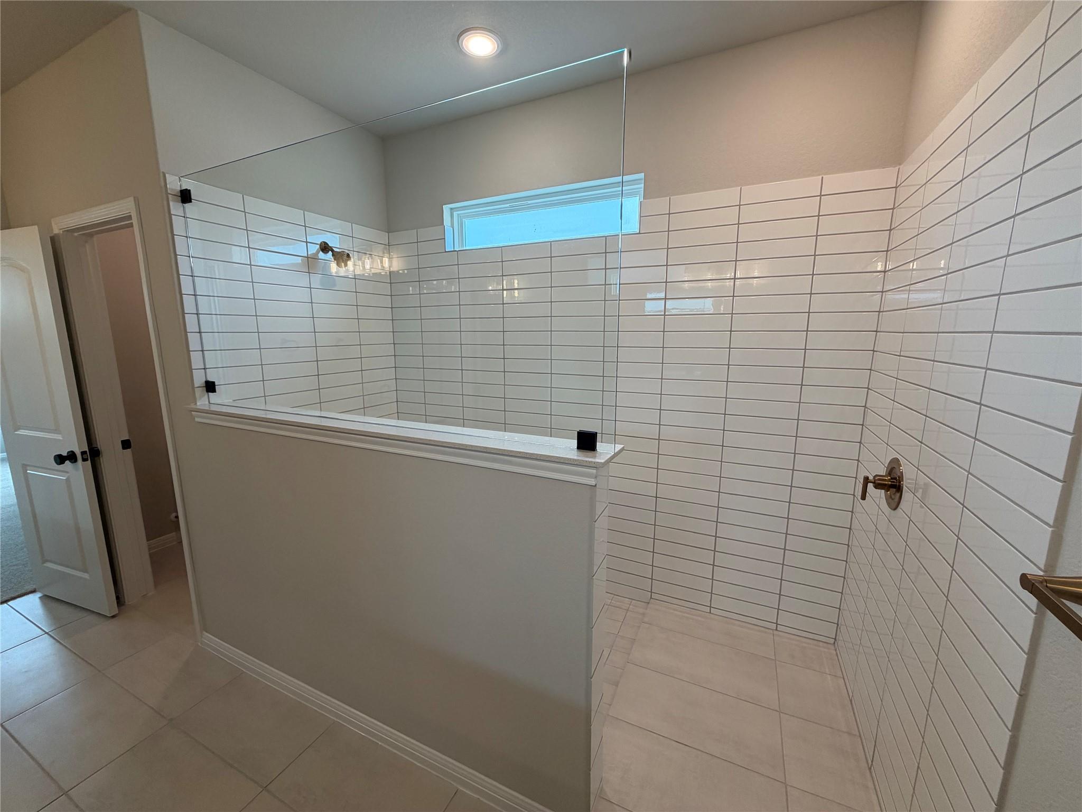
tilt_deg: -9.7
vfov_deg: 85.7
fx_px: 438
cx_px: 541
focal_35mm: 14
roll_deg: +0.0
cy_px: 406
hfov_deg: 102.1
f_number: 2.2
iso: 100
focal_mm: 2.22
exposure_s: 1/120
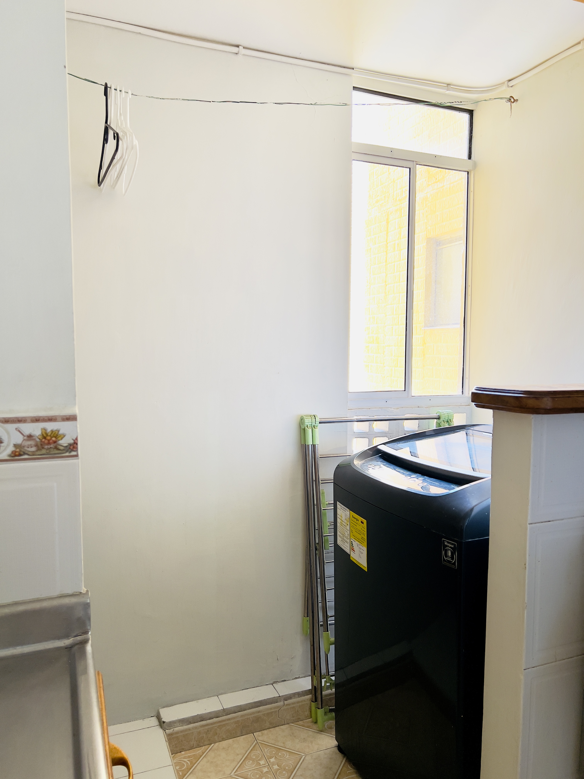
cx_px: 292
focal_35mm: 26
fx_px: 585
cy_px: 390
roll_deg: +0.0
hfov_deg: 53.1
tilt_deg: -3.2
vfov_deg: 67.3
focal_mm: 5.7
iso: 80
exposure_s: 1/121
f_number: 1.5
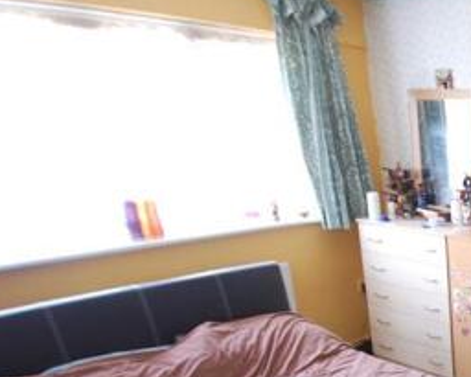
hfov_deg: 35.8
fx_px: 502
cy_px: 325
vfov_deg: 38.9
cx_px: 598
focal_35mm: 36
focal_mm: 10
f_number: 4
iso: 200
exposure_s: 1/5
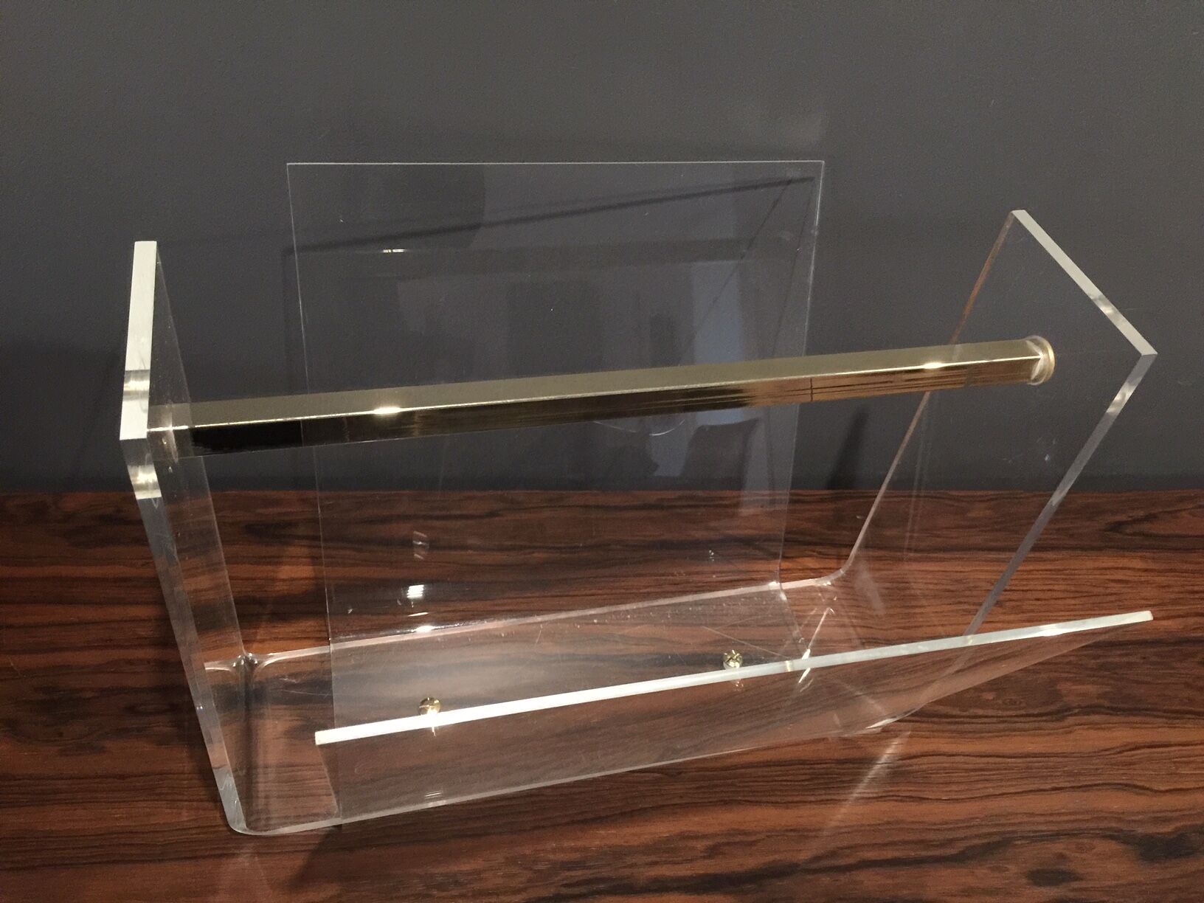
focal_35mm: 29
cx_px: 602
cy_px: 452
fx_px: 1009
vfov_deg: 48.2
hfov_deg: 61.7
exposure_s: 1/4
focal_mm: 4.15
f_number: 2.2
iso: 160
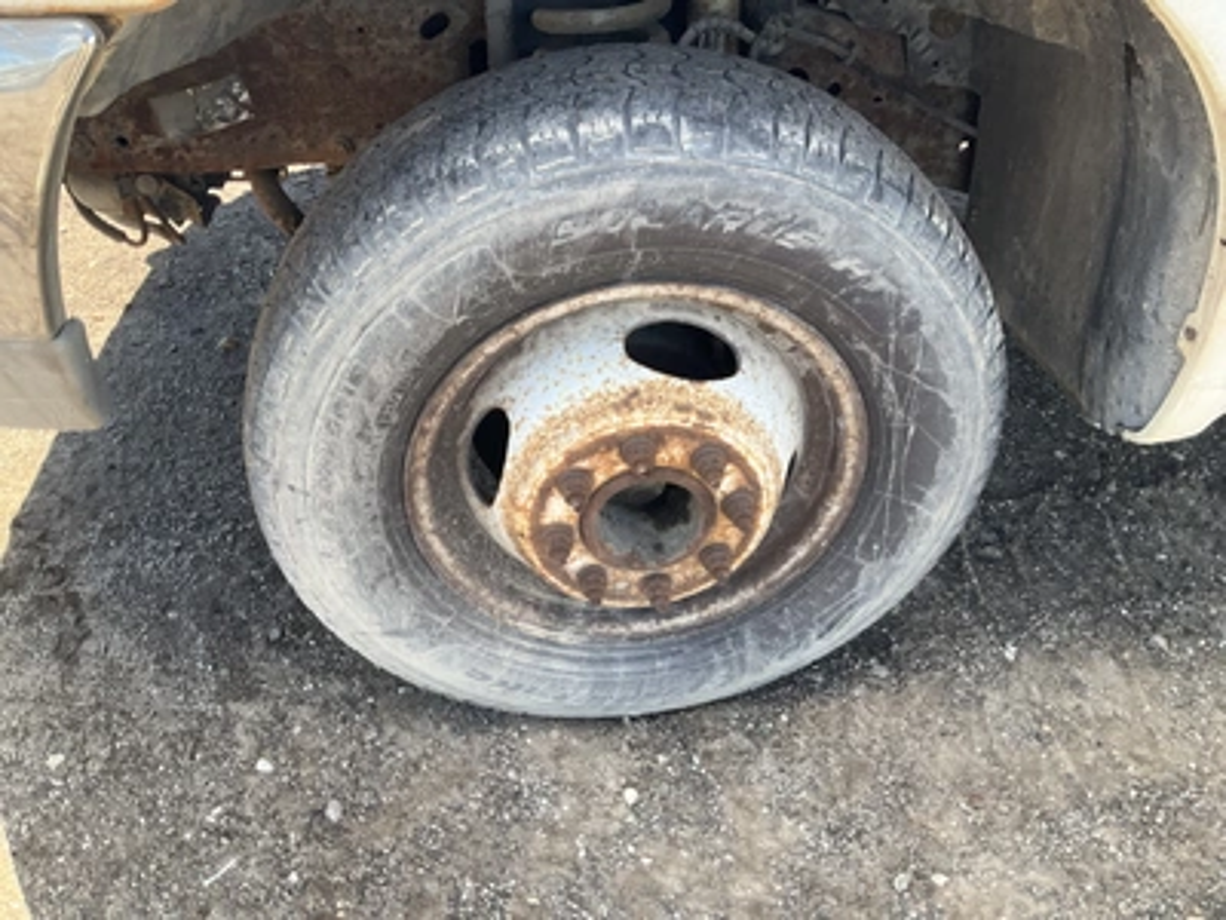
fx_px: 1027
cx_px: 613
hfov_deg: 61.7
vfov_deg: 48.2
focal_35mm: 29
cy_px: 460
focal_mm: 3
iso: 20
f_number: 1.8
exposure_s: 1/140
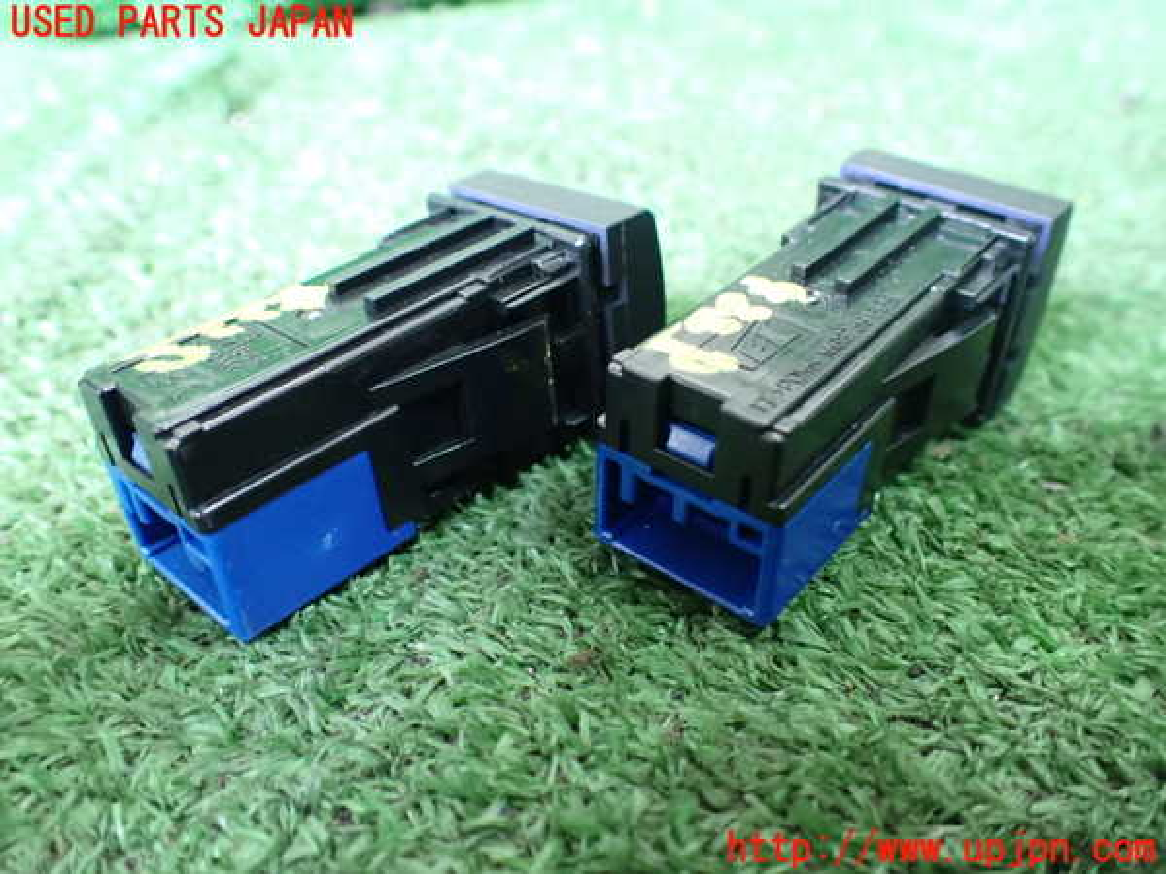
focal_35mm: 30
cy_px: 437
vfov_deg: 46.8
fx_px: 1011
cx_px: 583
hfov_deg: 60.0
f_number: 2.3
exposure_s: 1/30
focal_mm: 5.4
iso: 1250
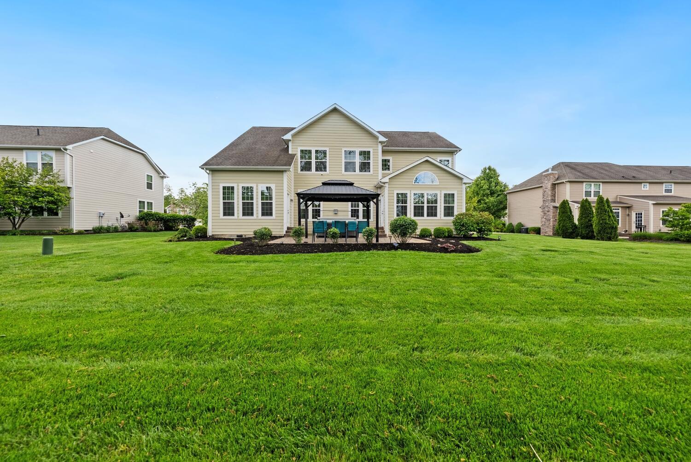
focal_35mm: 12
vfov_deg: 90.1
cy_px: 231
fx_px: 230
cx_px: 346
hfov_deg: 112.6
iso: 100
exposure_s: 1/100
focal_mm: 12
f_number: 7.1
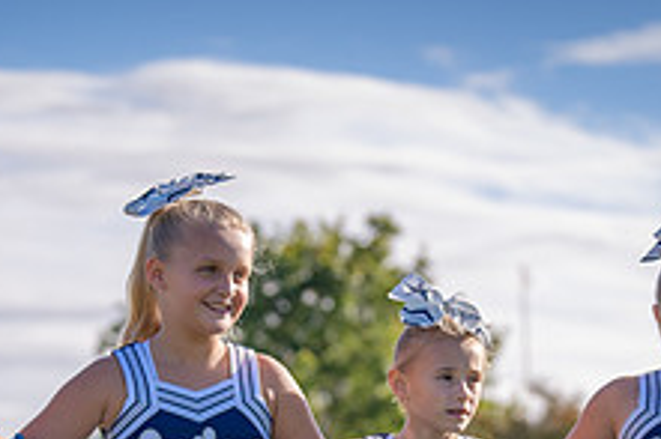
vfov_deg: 7.4
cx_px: 224
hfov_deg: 11.2
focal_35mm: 184
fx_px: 3376
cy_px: 566
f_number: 2.8
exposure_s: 1/1250
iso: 100
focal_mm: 70
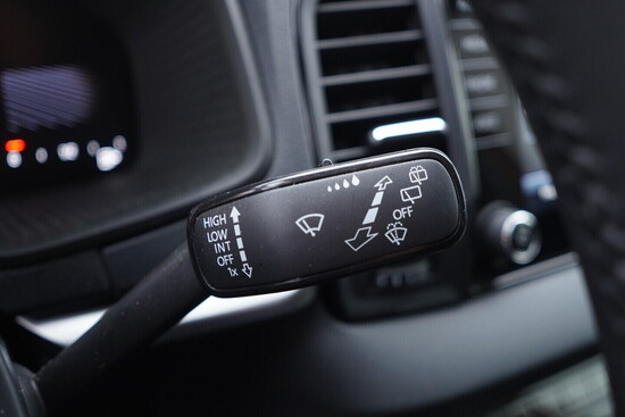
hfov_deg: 53.1
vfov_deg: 36.9
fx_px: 625
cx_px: 312
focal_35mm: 36
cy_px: 208
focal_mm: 24
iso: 400
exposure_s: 1/40
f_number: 2.8
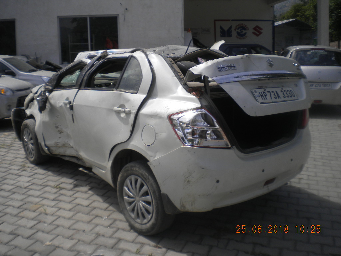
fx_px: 345
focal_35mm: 35
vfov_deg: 40.7
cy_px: 128
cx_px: 170
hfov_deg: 52.6
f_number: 4.6
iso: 80
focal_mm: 6.3
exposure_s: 1/768
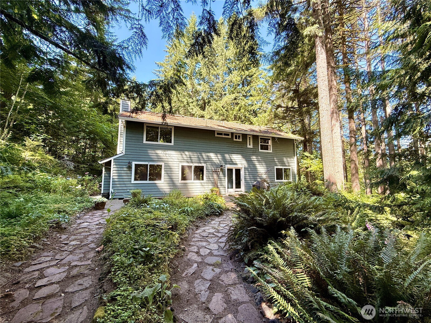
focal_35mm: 14
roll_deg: +0.0
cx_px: 216
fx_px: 174
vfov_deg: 85.7
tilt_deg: +5.5
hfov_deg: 102.1
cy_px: 162
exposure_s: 1/122
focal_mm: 2.22
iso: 64
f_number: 2.2
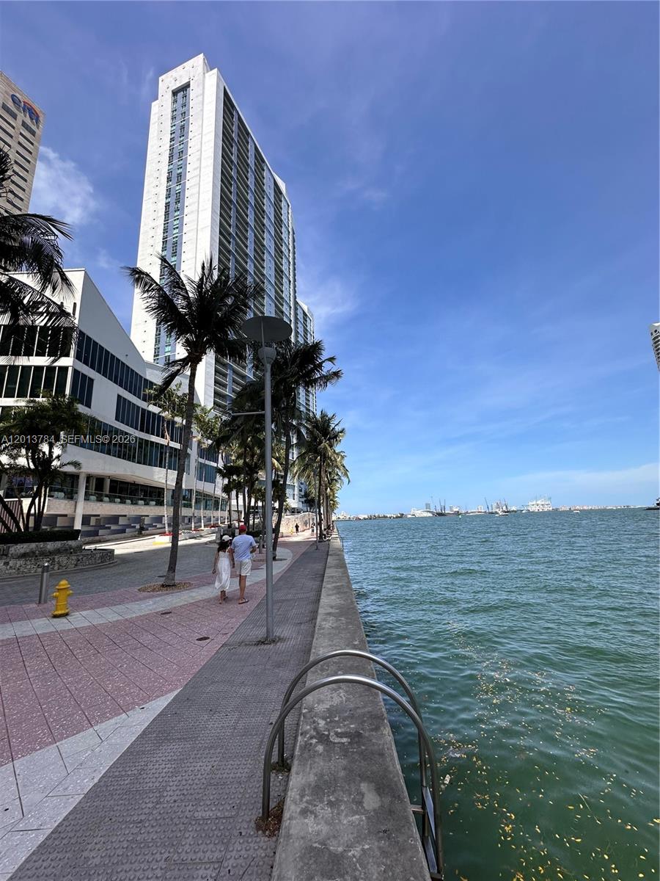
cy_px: 440
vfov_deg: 102.1
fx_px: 356
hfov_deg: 85.7
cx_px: 330
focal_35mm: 14
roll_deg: +1.8
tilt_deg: +12.5
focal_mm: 2.22
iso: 40
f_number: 2.2
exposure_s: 1/1825
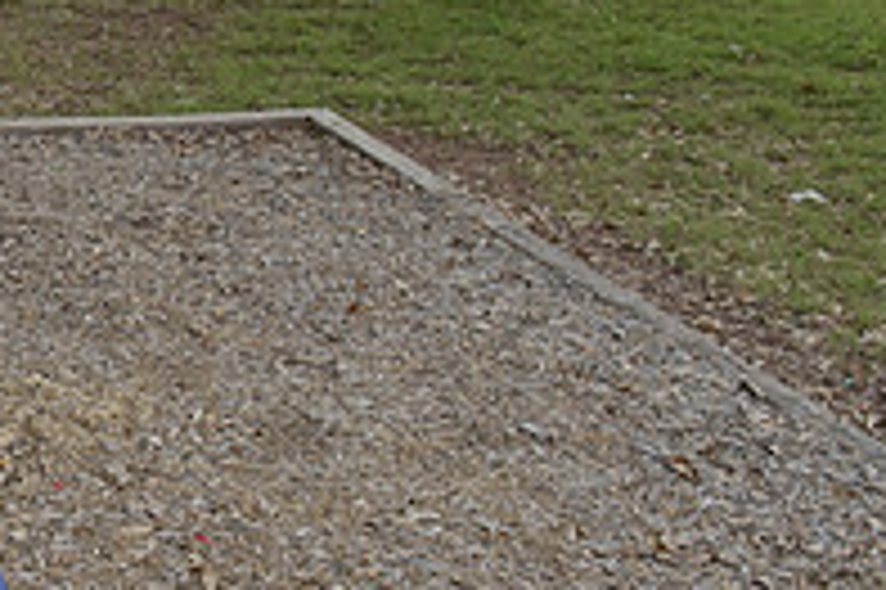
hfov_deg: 19.2
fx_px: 2385
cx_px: -306
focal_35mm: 97
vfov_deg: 13.8
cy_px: -50
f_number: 7.1
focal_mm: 22
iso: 200
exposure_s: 1/200
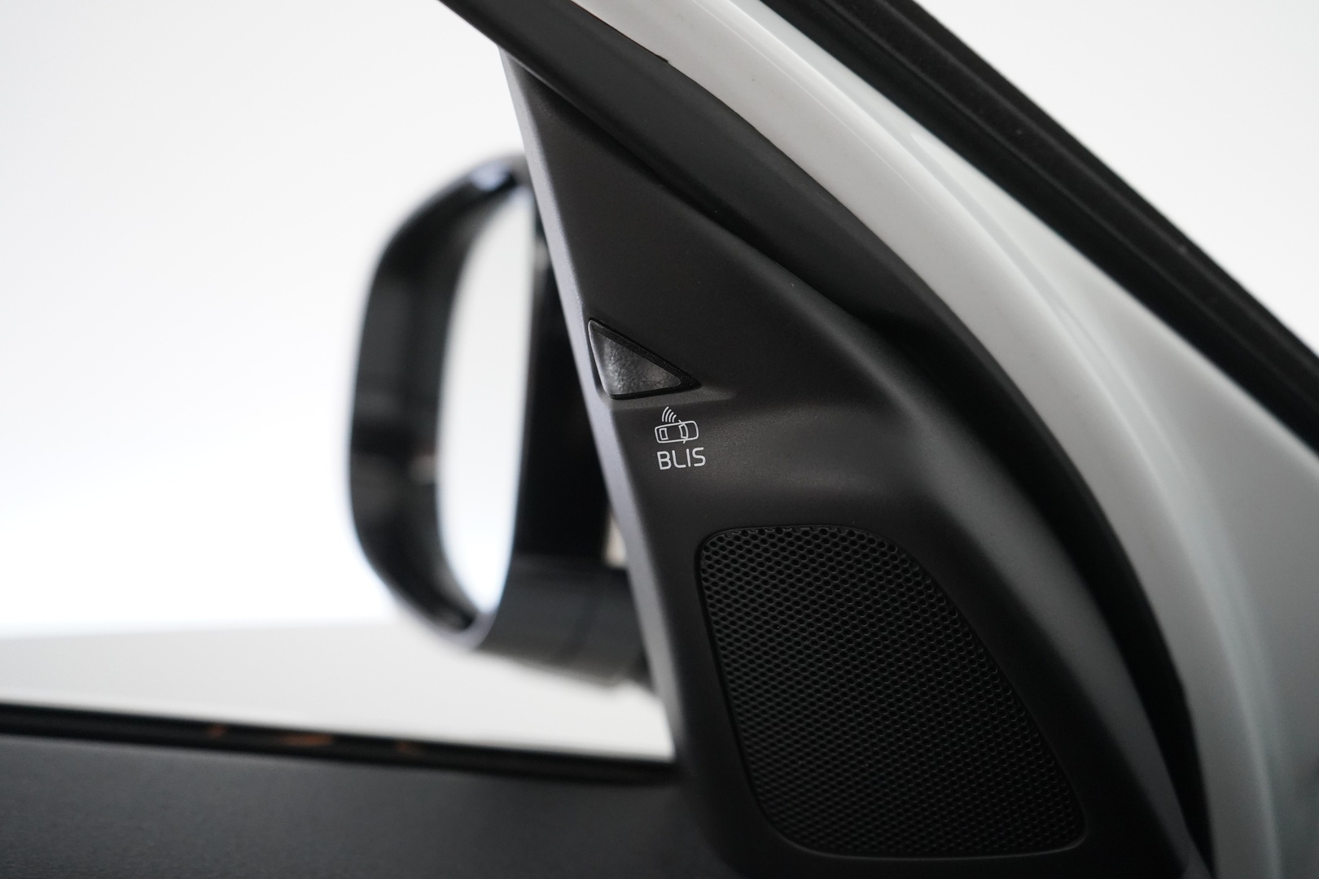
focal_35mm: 38
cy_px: 440
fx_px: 1392
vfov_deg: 35.1
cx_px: 660
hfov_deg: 50.7
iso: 5000
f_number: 4
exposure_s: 1/125
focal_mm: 38
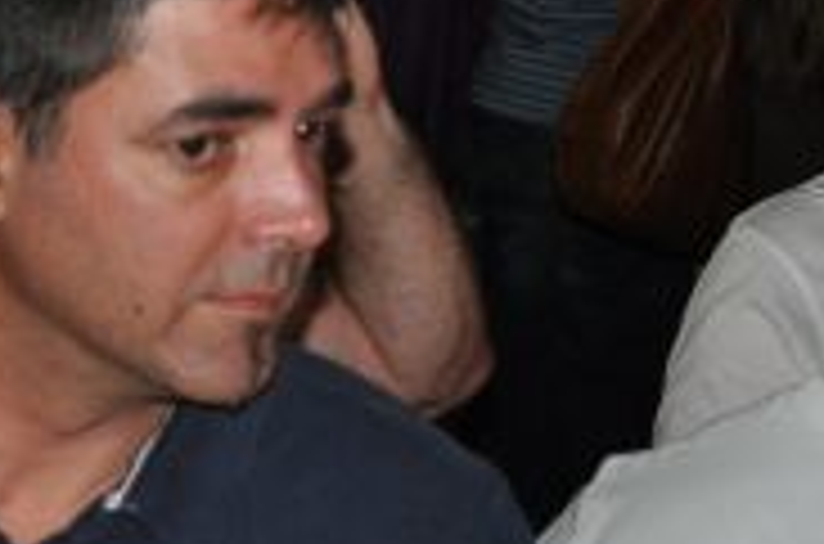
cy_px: 63
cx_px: 446
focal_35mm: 197
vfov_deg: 6.9
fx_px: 4497
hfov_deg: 10.5
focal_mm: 48
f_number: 5.6
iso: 800
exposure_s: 1/60
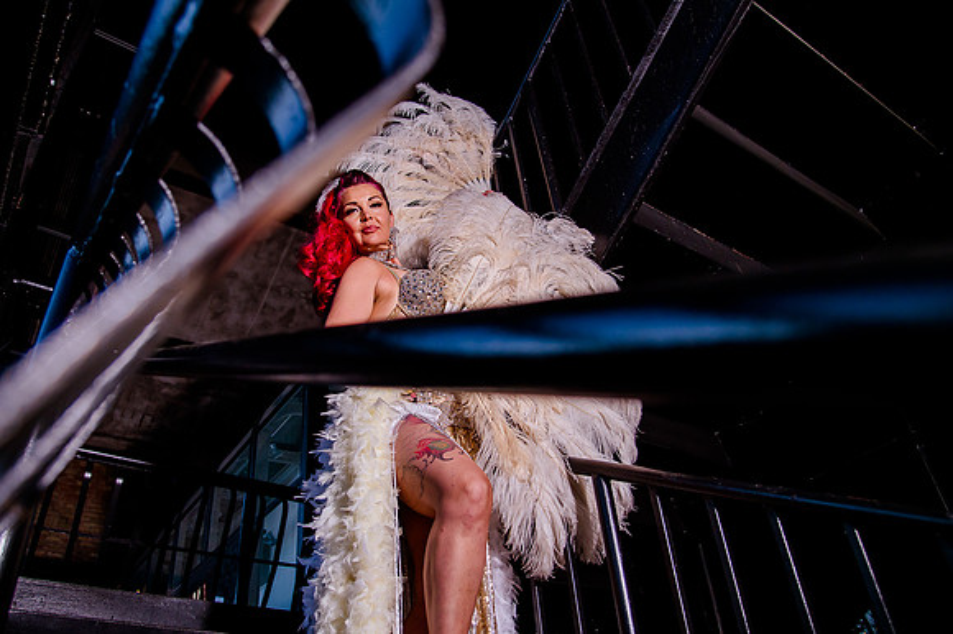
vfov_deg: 47.5
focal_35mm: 27
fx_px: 721
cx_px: 430
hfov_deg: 66.7
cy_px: 327
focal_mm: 24
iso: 640
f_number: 4
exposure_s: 1/250
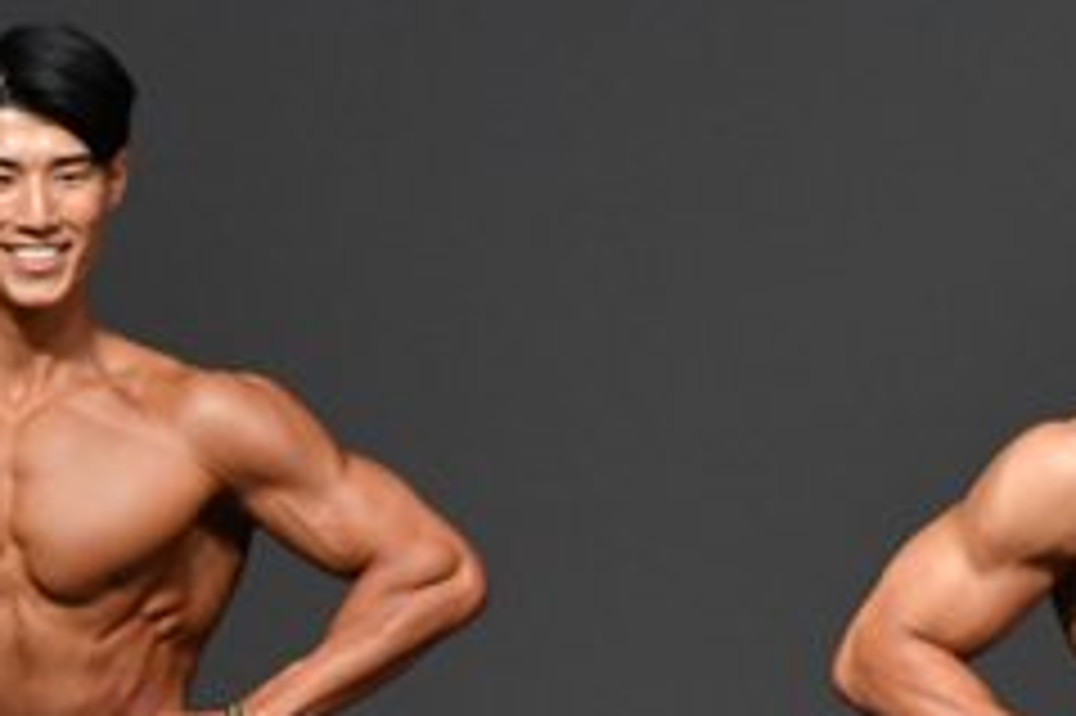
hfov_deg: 2.0
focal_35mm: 1021
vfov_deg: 1.3
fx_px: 30495
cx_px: 646
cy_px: 1049
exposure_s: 1/400
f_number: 5.6
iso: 2500
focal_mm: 210
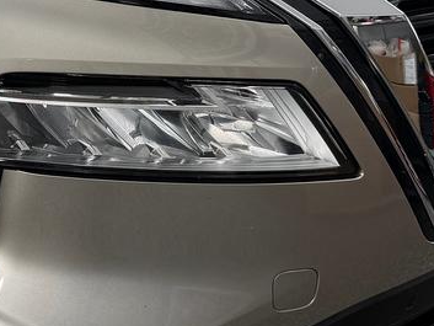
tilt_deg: -18.1
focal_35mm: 87
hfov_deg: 21.3
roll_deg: -0.4
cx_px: -54
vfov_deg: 16.8
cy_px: 58
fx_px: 1091
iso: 100
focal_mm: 6.76
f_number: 1.78
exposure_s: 1/200
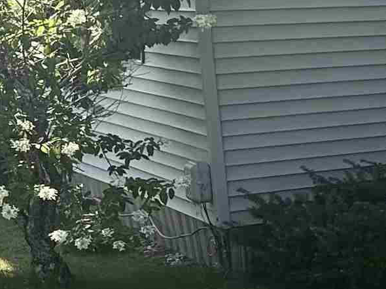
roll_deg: +1.6
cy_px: 173
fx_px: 1393
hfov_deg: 13.1
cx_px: 835
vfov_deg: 11.8
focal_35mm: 125
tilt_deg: -8.2
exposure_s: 1/2169
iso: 100
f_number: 1.78
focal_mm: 6.76
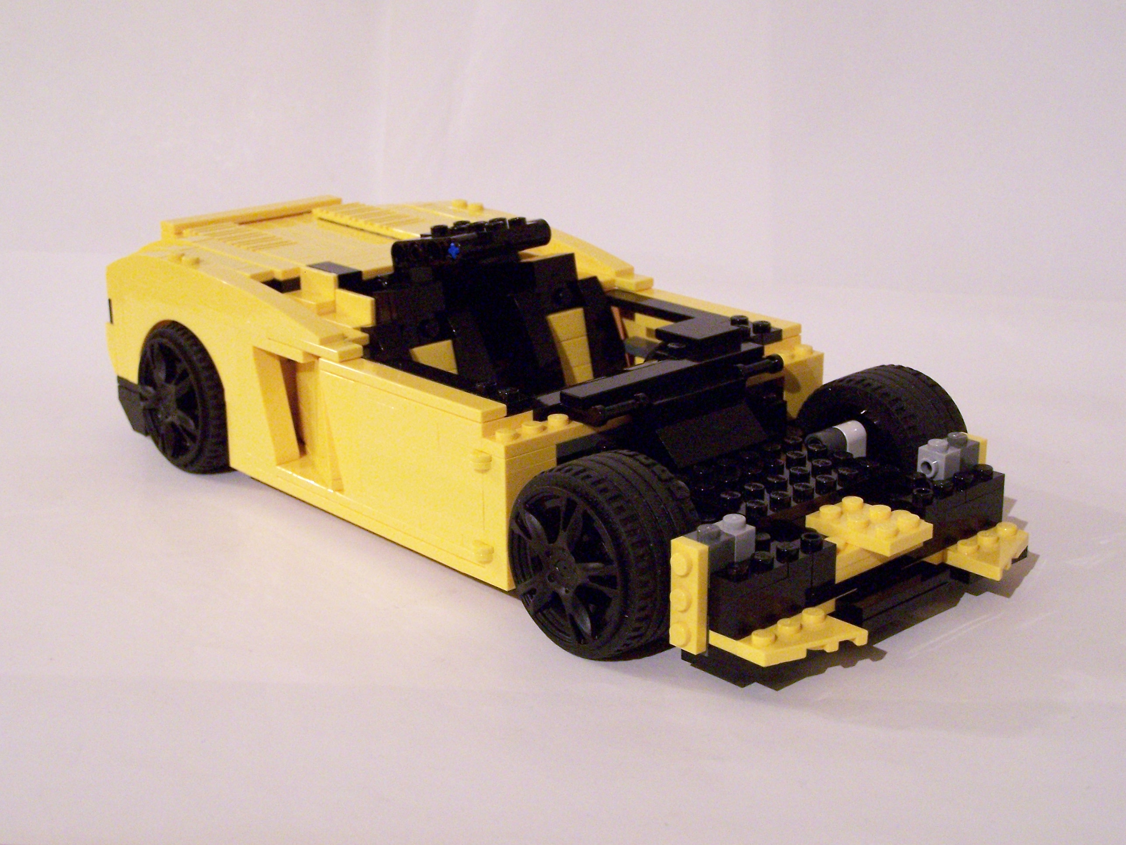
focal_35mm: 56
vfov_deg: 26.1
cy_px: 422
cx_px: 563
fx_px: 1822
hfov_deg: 34.3
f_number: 3.1
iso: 400
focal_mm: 9.3
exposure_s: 1/8
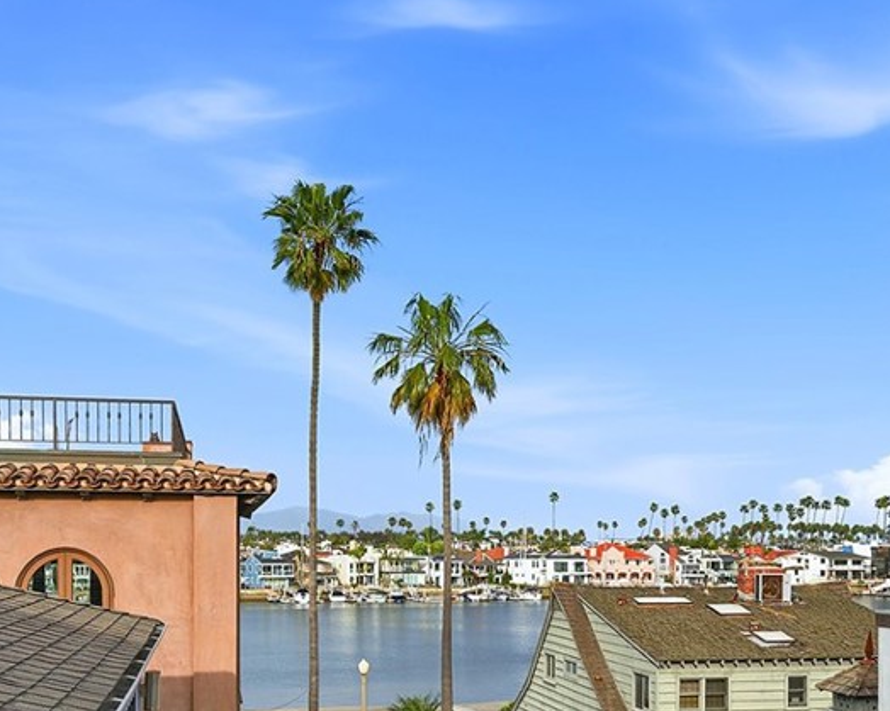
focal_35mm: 44
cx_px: 489
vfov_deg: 33.7
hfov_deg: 42.0
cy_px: 504
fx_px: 1159
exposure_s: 1/2500
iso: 160
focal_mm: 24
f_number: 5.6
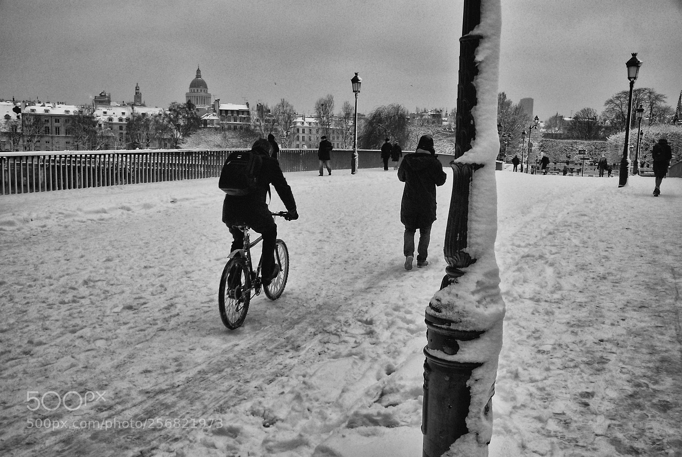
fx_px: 654
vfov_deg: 38.5
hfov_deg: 55.1
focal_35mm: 34
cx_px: 341
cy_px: 228
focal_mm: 23
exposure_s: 1/80
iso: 400
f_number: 4.5
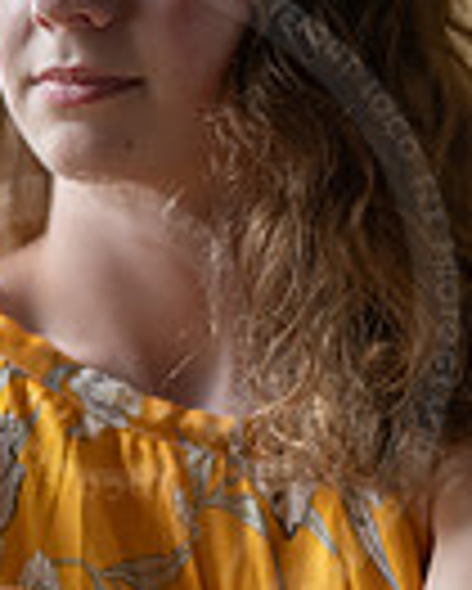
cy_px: 468
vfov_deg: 7.1
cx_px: 148
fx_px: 4762
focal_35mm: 273
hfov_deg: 5.7
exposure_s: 1/320
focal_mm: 85
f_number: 1.2
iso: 160
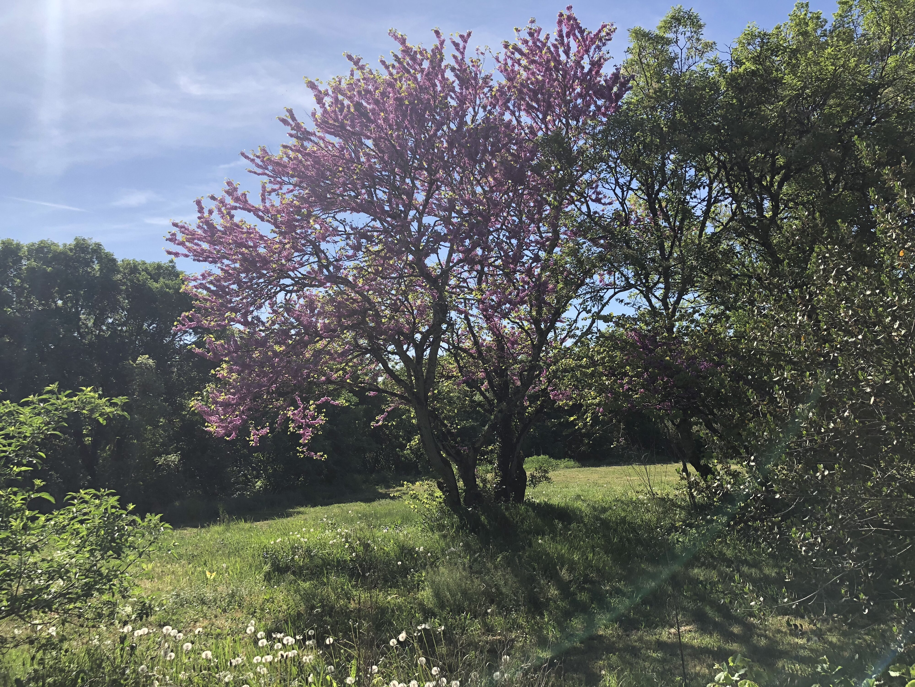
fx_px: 740
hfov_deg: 63.4
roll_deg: -0.2
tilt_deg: +6.0
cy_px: 344
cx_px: 458
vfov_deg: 49.7
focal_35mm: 28
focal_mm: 4
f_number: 1.8
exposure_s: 1/1656
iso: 20
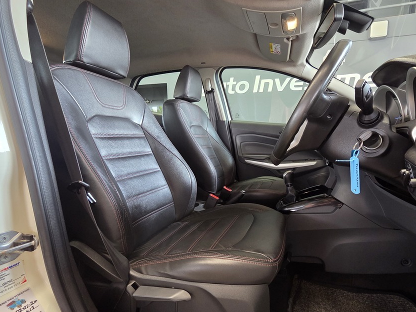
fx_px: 192
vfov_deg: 78.0
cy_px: 167
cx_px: 238
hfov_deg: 93.8
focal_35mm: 16
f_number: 2.2
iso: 320
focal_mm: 2.2
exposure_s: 1/50
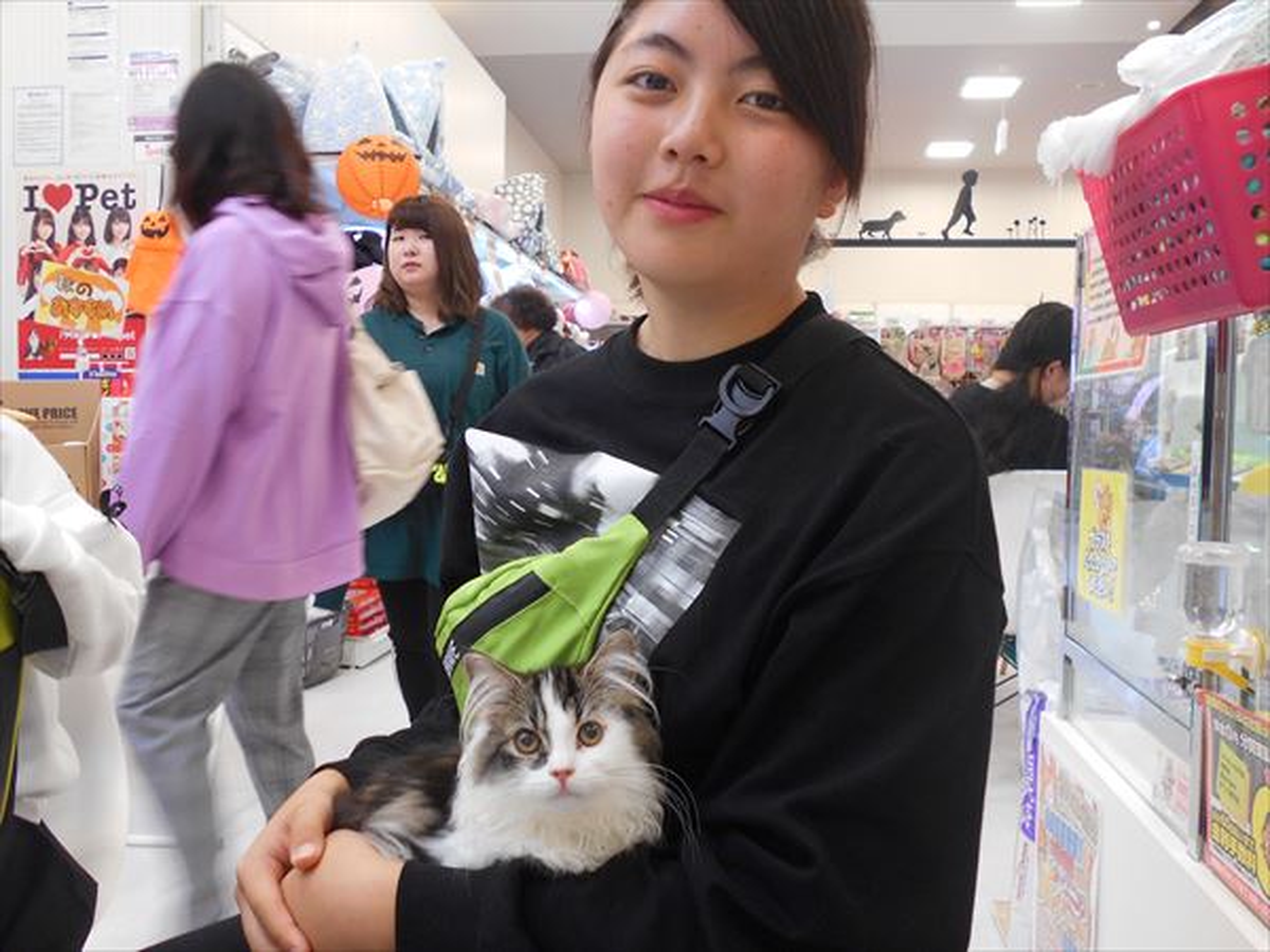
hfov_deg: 60.0
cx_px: 635
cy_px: 476
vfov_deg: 46.8
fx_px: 1101
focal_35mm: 30
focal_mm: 5.1
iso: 140
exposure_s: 1/30
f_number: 3.4
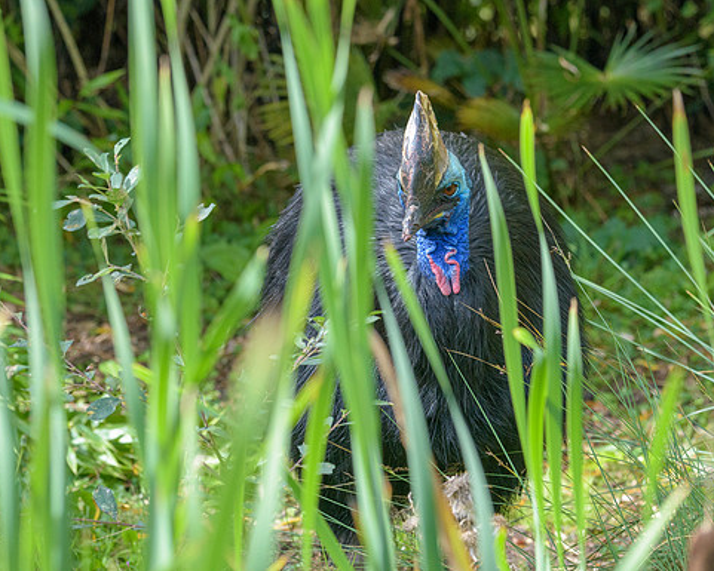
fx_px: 6256
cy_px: 197
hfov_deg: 6.5
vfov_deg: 5.2
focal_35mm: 296
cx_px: 425
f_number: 8
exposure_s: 1/800
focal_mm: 200
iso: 1600
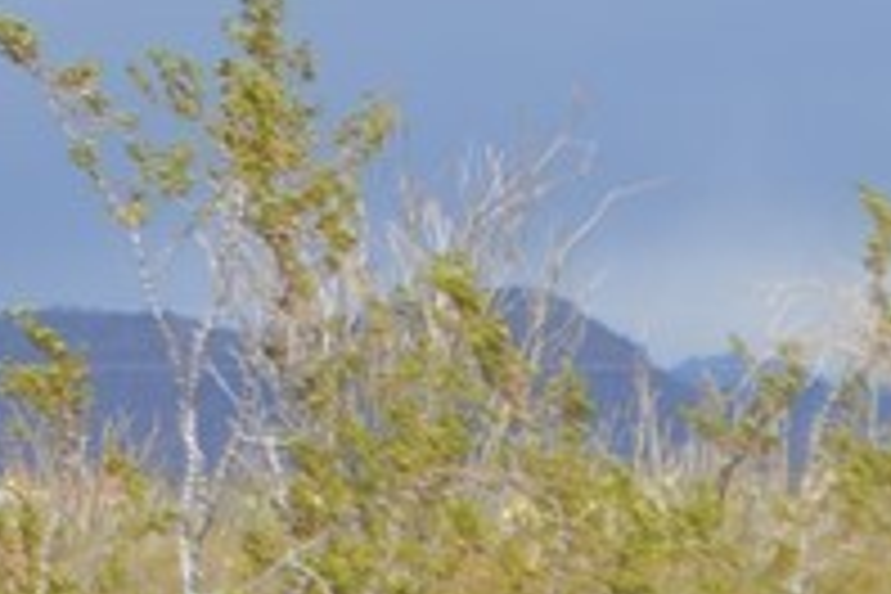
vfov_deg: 3.0
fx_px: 11205
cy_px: 436
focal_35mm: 453
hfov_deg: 4.4
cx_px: -1310
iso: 100
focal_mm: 55
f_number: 8
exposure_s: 1/250
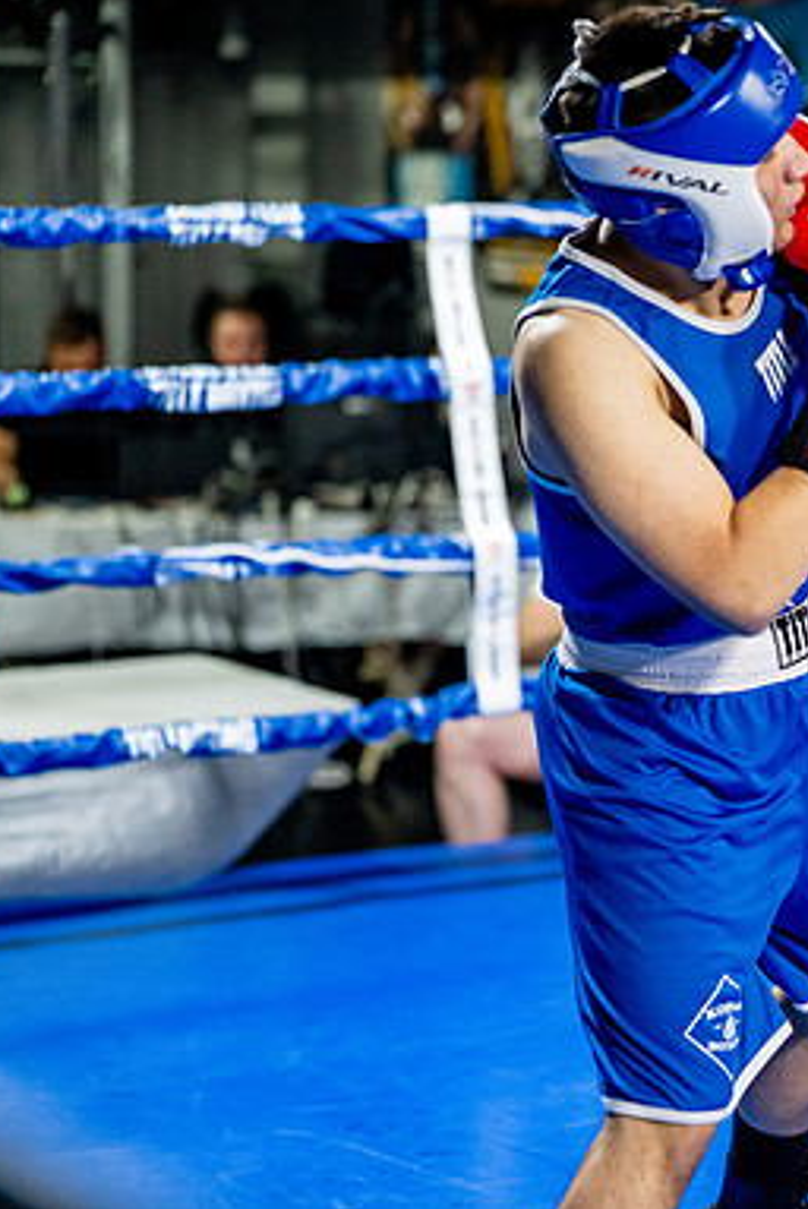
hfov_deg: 12.1
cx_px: 874
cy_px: 601
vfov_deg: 18.2
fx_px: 3764
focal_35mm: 112
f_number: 2
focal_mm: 74
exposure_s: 1/800
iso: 4000
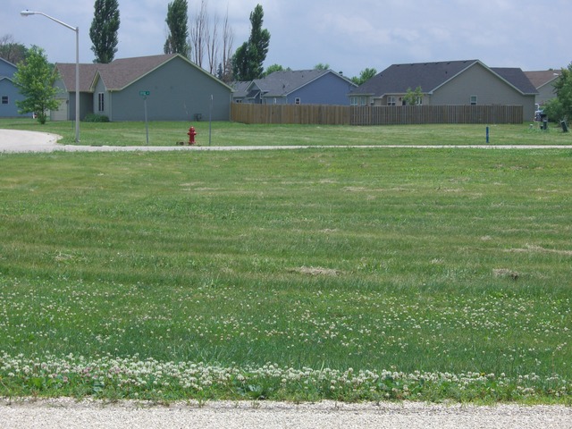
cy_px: 214
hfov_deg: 21.1
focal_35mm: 93
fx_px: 1537
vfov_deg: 15.9
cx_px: 286
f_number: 9.6
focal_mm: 19.4
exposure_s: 1/160
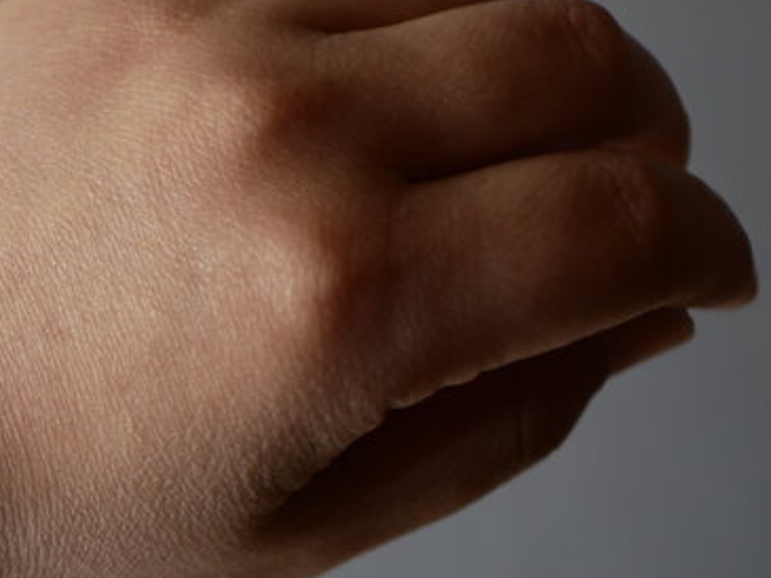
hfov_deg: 16.5
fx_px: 2607
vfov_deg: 12.7
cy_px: 211
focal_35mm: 117
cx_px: -7
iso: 200
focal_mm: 25
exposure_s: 1/160
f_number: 2.2
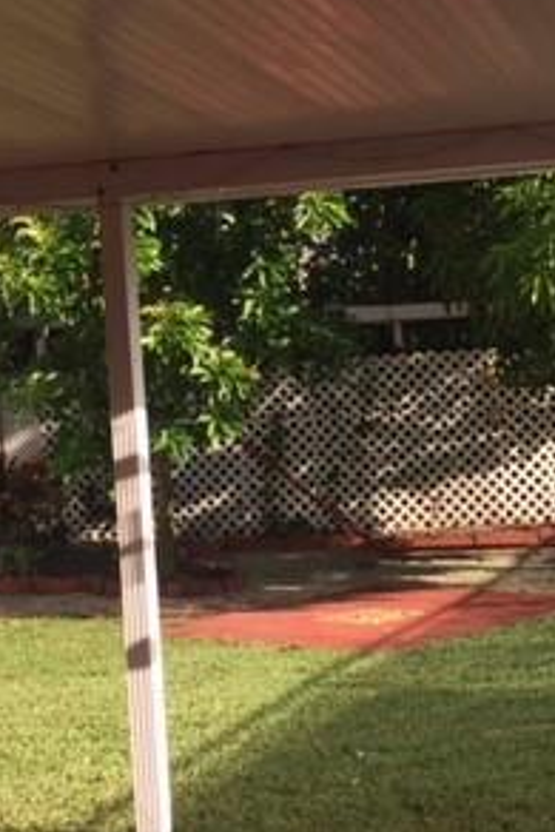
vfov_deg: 30.5
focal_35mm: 66
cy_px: 410
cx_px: 515
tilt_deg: -1.5
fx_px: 1524
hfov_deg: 20.2
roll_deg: +3.1
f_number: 2.2
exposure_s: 1/608
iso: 32
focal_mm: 4.15
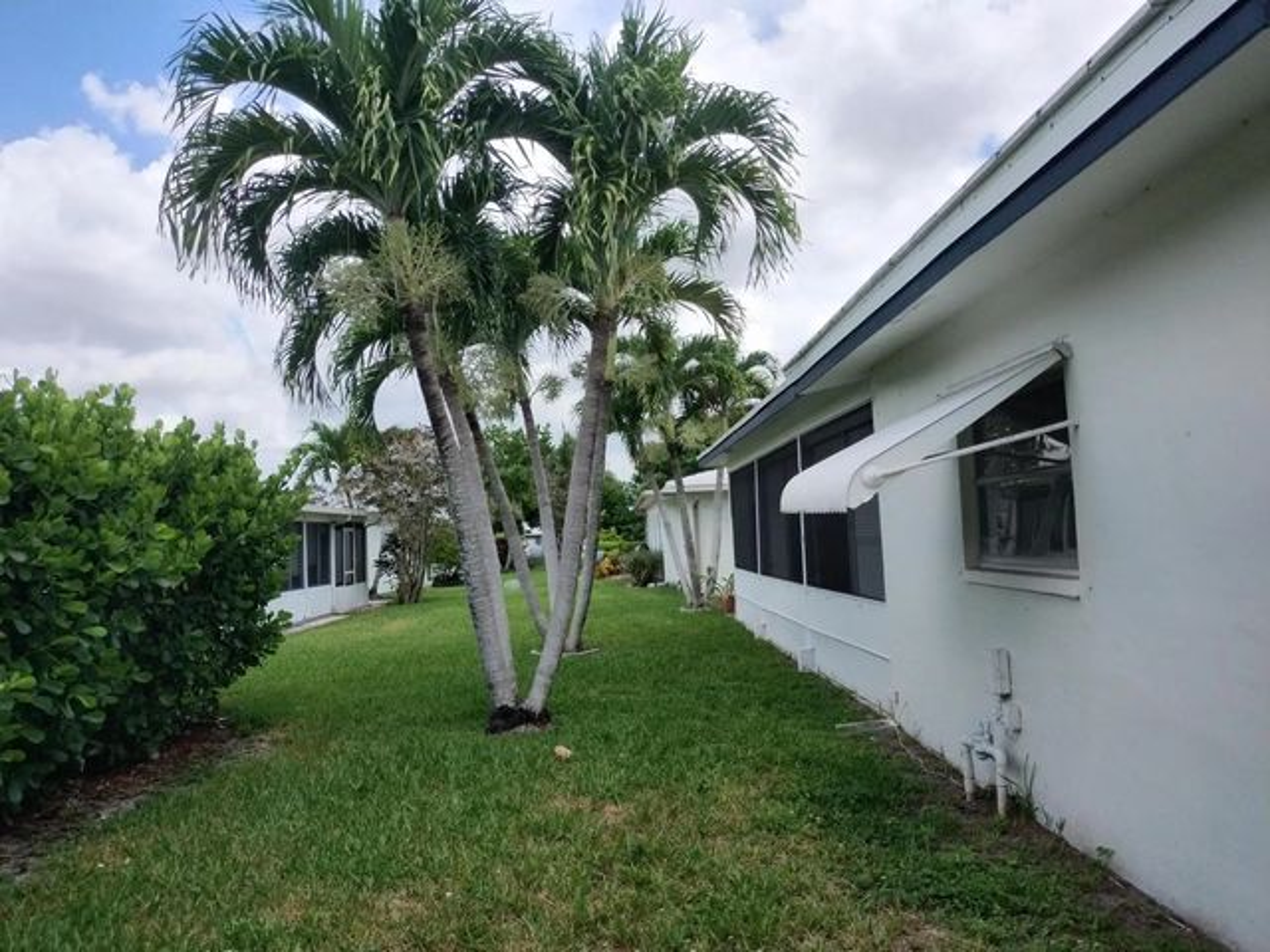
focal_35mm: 25
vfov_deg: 54.9
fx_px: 917
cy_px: 476
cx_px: 635
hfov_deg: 69.4
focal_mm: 4.71
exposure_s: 1/4370
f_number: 1.7
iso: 104
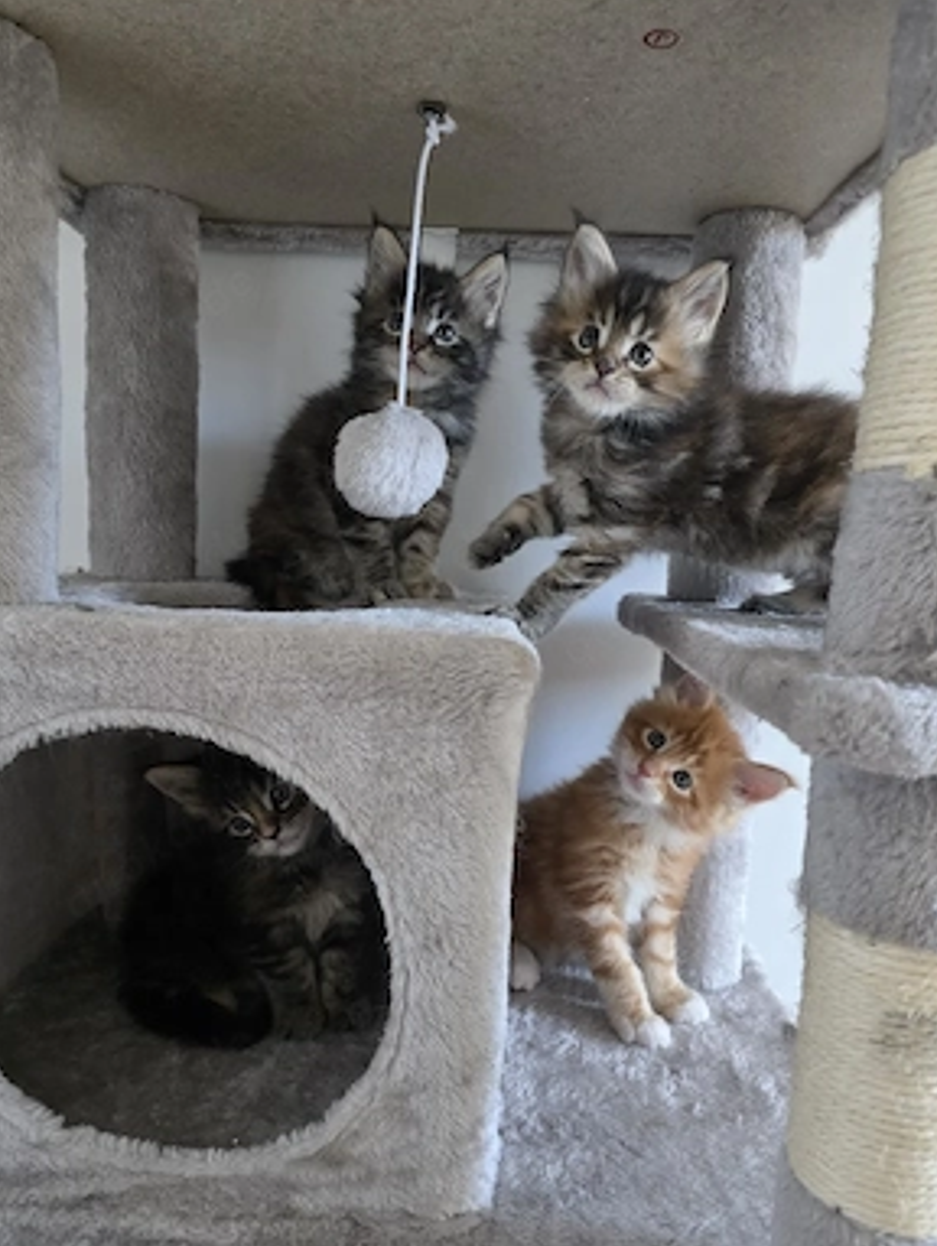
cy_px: 628
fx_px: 865
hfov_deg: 56.9
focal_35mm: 24
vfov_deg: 71.5
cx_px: 478
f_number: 1.7
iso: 1000
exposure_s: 1/101
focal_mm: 6.3
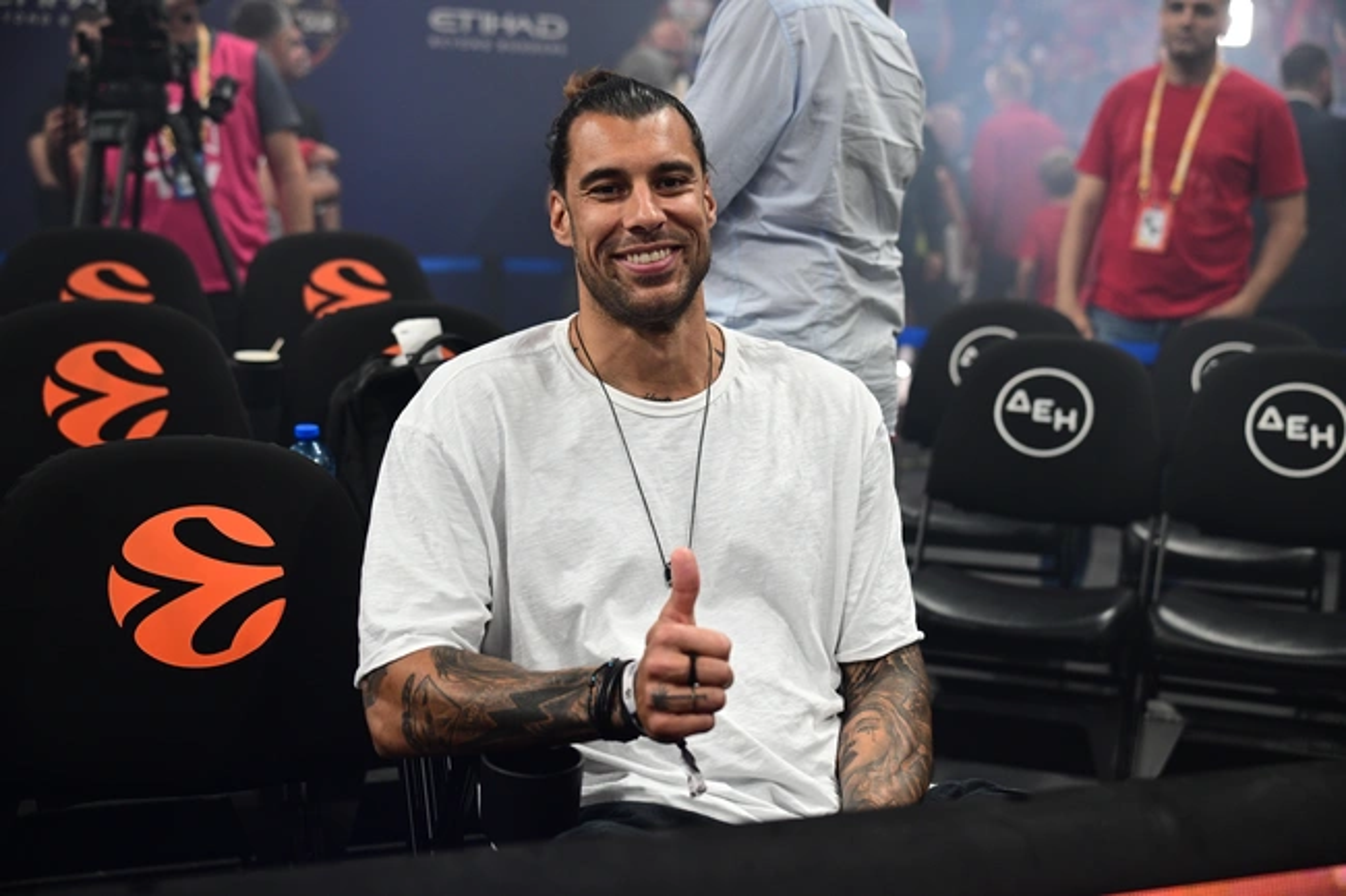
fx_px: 1794
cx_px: 673
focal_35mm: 48
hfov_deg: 41.1
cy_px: 448
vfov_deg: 28.1
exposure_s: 1/200
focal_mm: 48
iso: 1000
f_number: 2.8
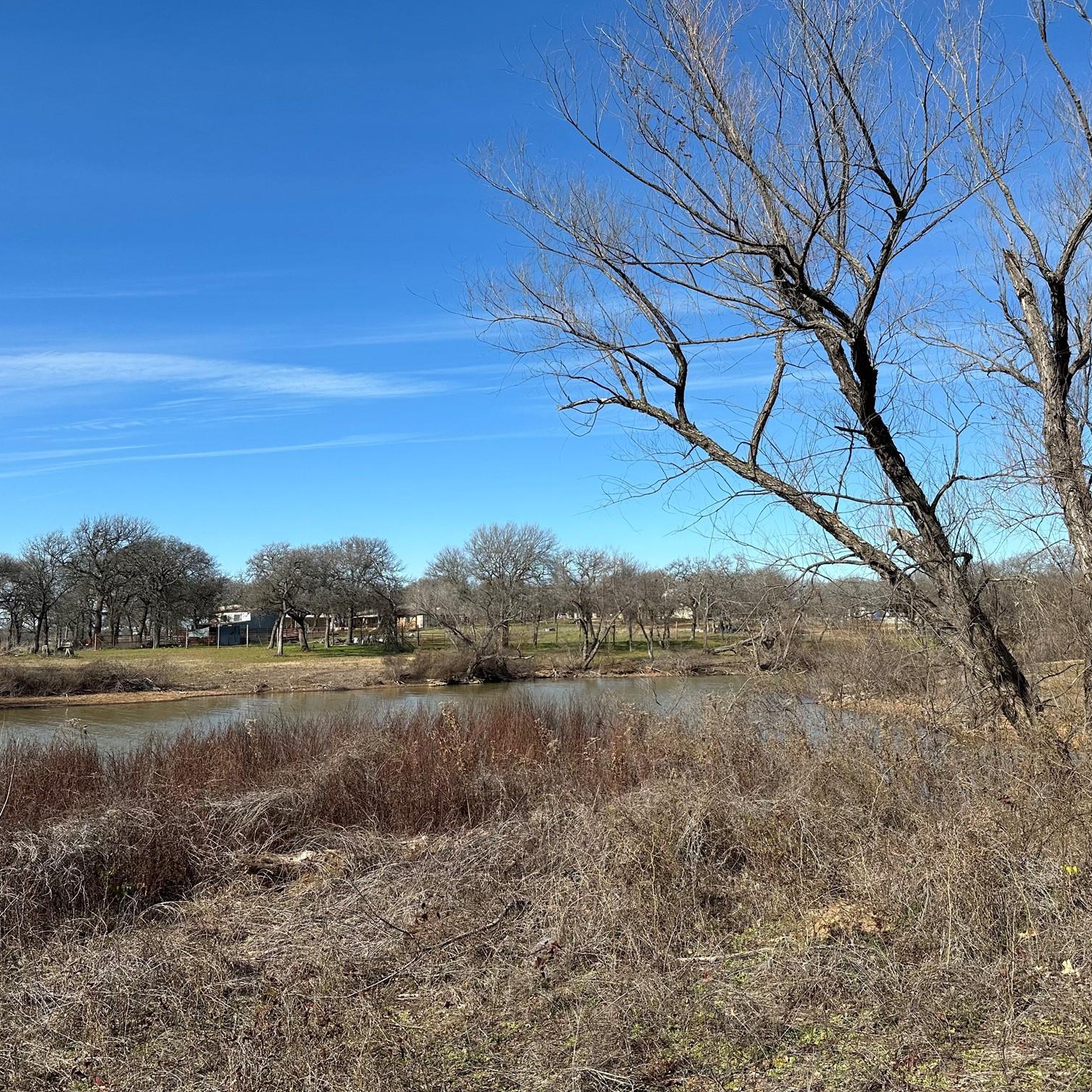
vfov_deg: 55.6
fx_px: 1035
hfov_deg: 55.6
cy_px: 549
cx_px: 569
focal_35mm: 29
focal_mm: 6.86
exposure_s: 1/4762
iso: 80
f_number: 1.78
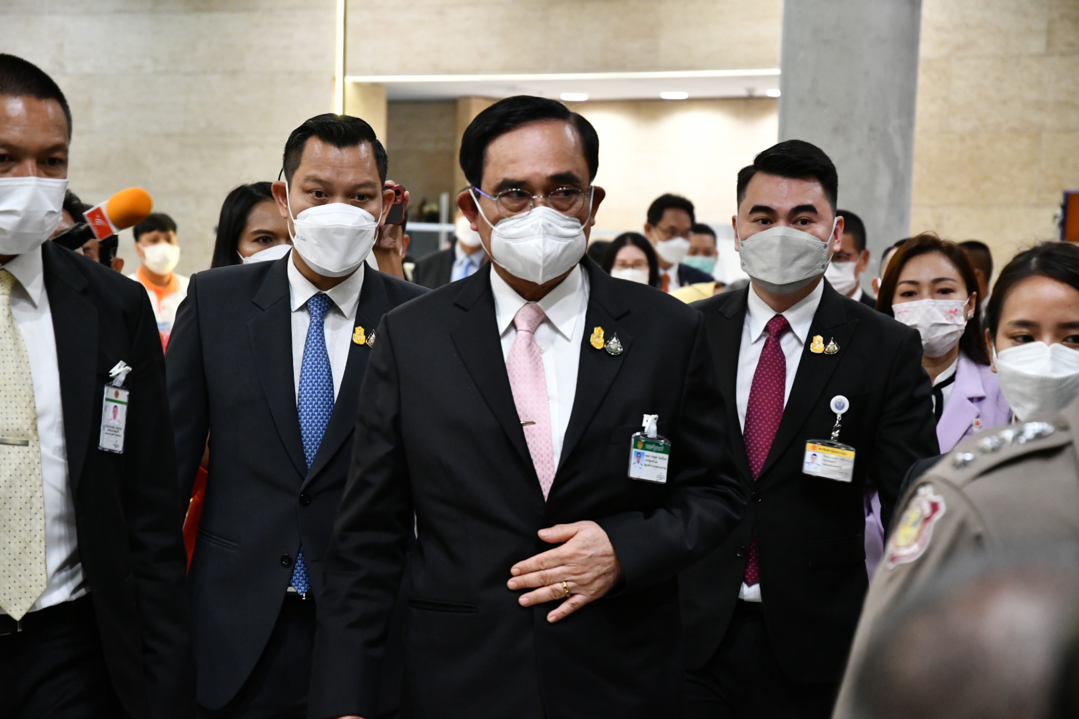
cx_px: 540
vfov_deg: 15.7
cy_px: 360
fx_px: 2607
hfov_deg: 23.4
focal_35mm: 87
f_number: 3.8
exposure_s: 1/125
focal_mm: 58
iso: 2500
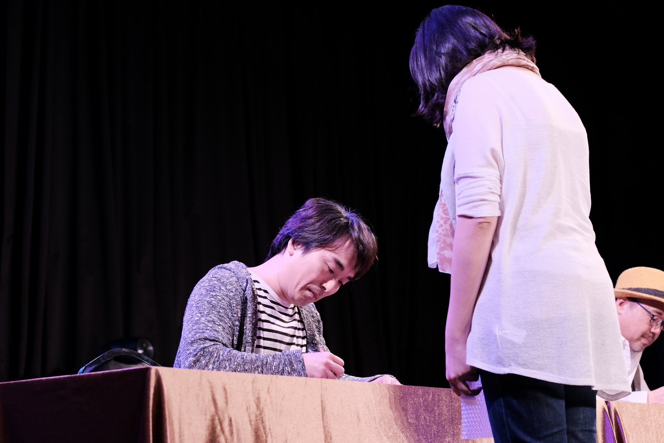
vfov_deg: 16.3
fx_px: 1549
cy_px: 222
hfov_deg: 24.2
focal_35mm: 84
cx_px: 332
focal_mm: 56
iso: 1250
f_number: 4
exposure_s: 1/160
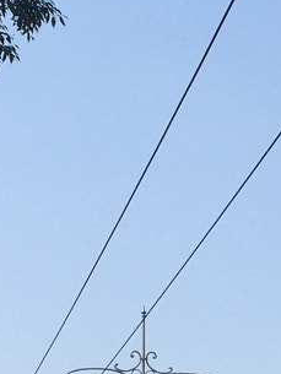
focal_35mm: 152
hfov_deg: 9.7
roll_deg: +0.4
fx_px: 1644
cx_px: 218
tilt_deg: +6.5
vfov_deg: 12.4
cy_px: 535
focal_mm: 4.15
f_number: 2.2
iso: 32
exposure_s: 1/1883
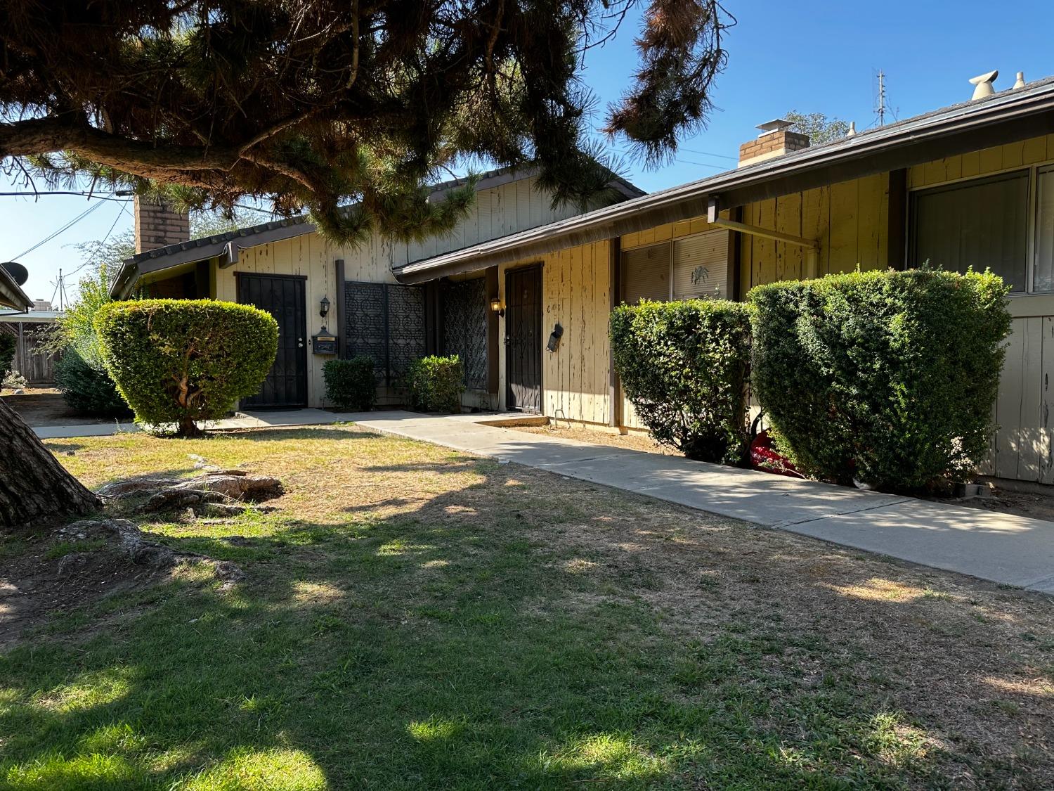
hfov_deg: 71.6
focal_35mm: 24
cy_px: 396
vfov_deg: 56.8
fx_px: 731
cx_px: 527
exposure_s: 1/910
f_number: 1.78
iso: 80
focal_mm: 6.86
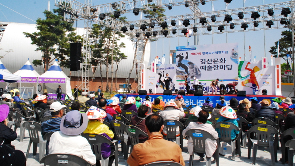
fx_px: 227
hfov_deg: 66.1
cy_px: 71
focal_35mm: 29
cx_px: 144
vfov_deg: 40.1
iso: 1250
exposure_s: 1/1000
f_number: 16
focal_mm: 18
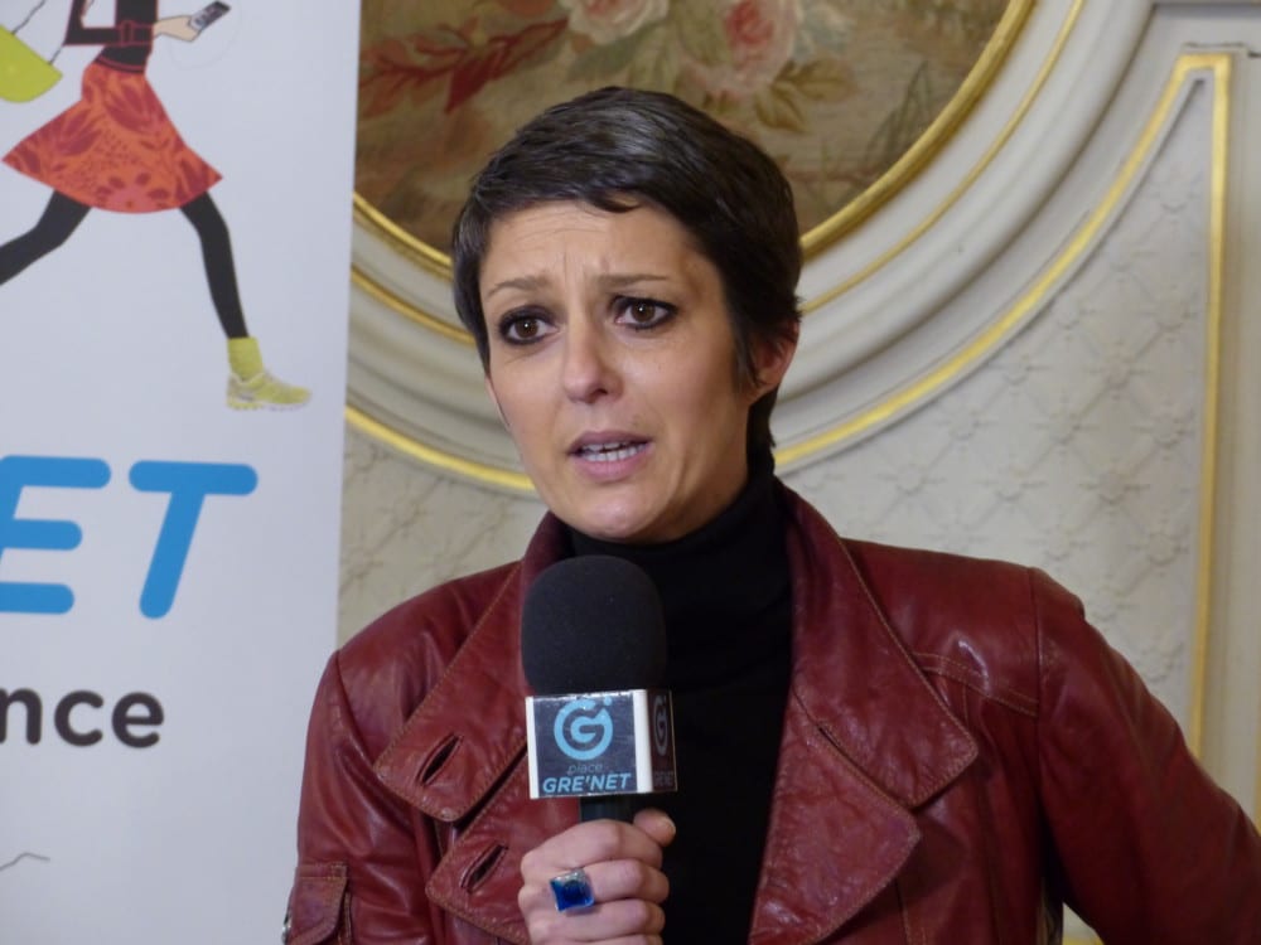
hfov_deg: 15.1
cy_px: 472
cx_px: 630
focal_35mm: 131
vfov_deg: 11.3
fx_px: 4772
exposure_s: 1/40
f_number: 2.8
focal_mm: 23.5
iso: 400
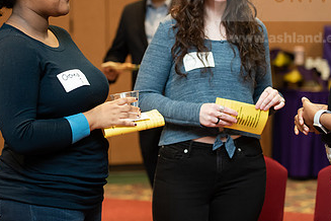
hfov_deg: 15.4
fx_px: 1223
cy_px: 59
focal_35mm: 133
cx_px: 184
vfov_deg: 10.3
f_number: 3.2
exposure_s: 1/200
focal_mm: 75
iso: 1600
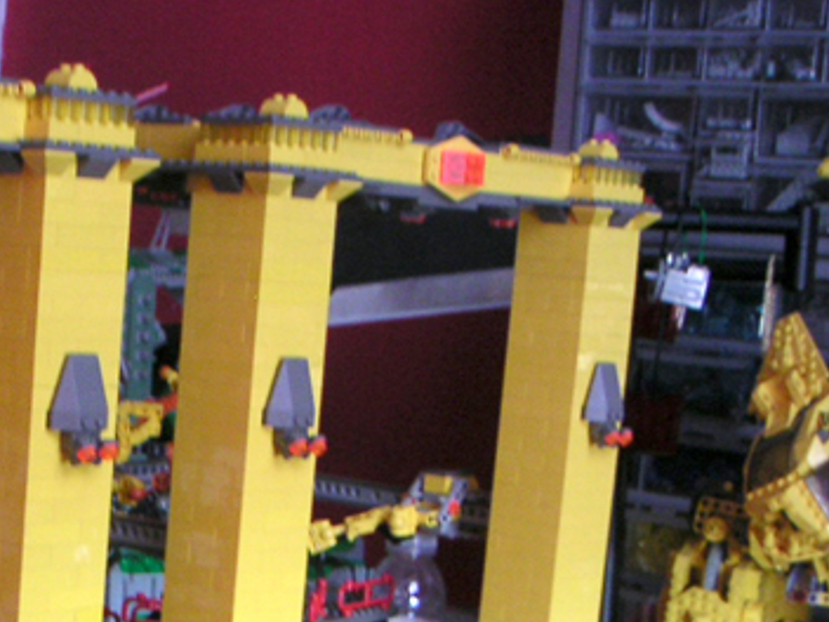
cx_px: 0
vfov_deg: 17.1
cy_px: 664
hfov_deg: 22.4
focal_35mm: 84
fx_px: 2012
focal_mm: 5.7
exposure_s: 1/4
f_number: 2.8
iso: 100
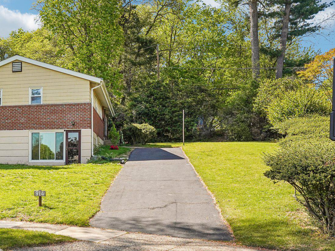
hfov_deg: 40.1
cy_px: 163
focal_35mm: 43
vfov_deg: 33.4
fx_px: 416
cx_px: 24
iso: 500
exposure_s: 1/500
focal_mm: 24
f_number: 8
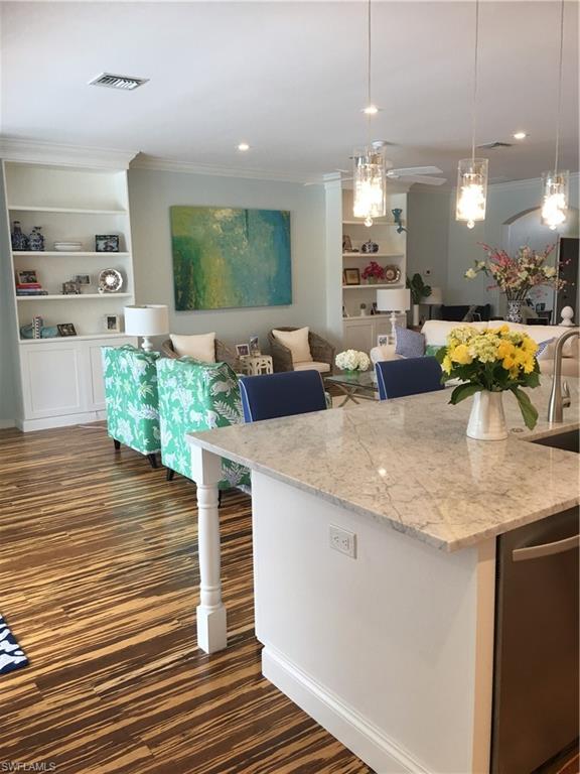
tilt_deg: -7.3
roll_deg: +1.5
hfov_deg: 48.2
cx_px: 290
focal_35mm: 29
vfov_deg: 61.7
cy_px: 387
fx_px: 648
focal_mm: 4.15
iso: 40
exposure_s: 1/30
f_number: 2.2
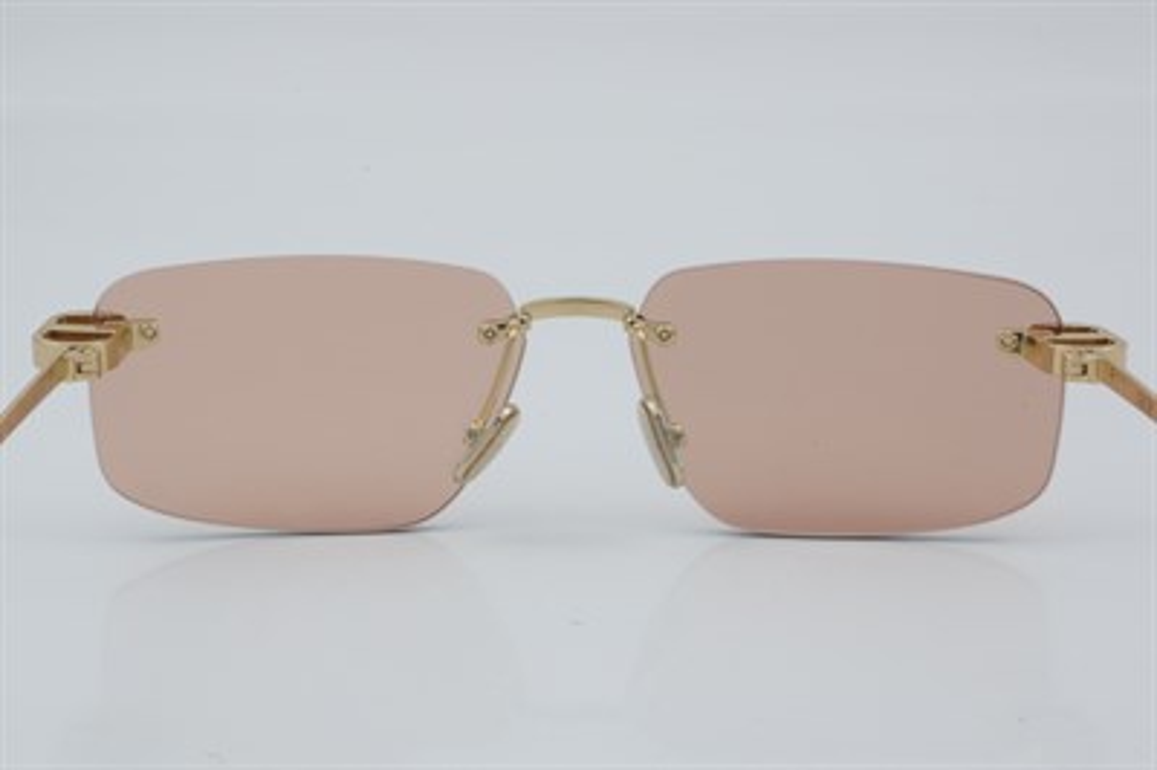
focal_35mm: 82
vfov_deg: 16.5
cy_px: 385
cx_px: 578
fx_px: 2649
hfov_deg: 24.6
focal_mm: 55
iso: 100
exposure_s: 1/4
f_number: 29
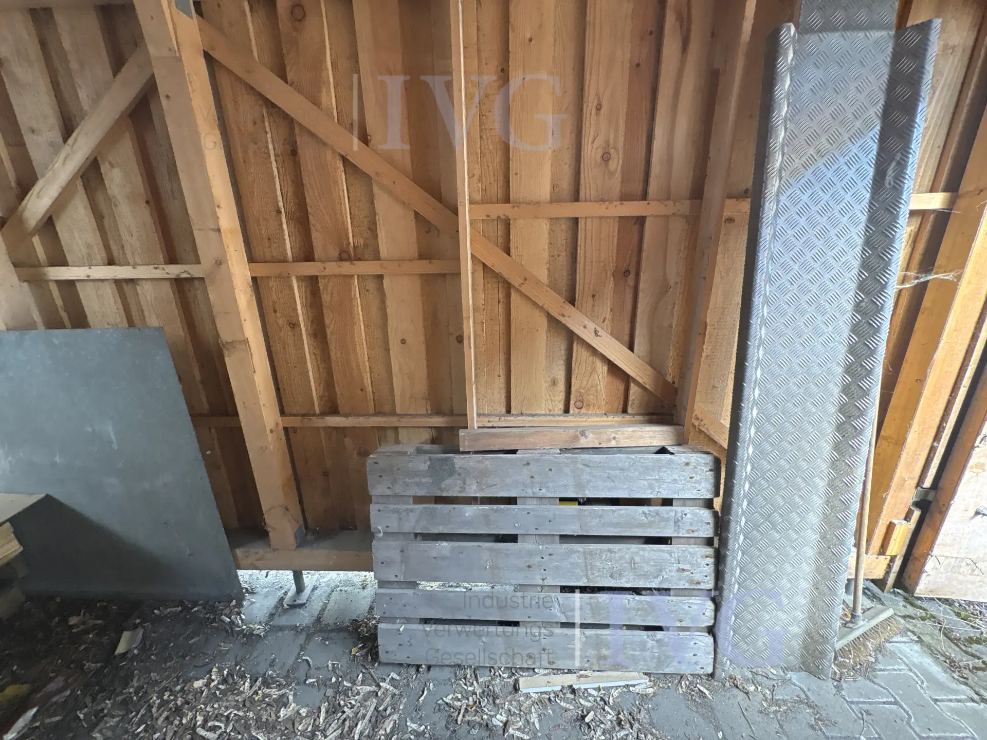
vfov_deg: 85.7
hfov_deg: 102.1
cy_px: 370
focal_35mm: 14
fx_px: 399
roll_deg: +0.3
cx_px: 494
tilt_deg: -16.2
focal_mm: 2.22
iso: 250
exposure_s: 1/81
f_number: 2.2
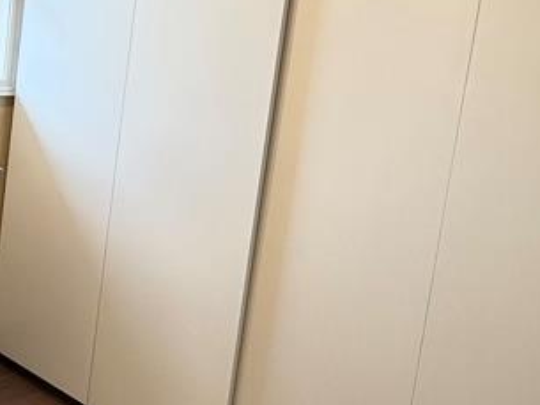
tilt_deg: -5.7
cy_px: 94
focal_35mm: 47
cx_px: 140
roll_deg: -6.3
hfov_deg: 39.4
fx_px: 733
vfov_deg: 30.3
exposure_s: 1/120
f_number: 2.2
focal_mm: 2.22
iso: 80
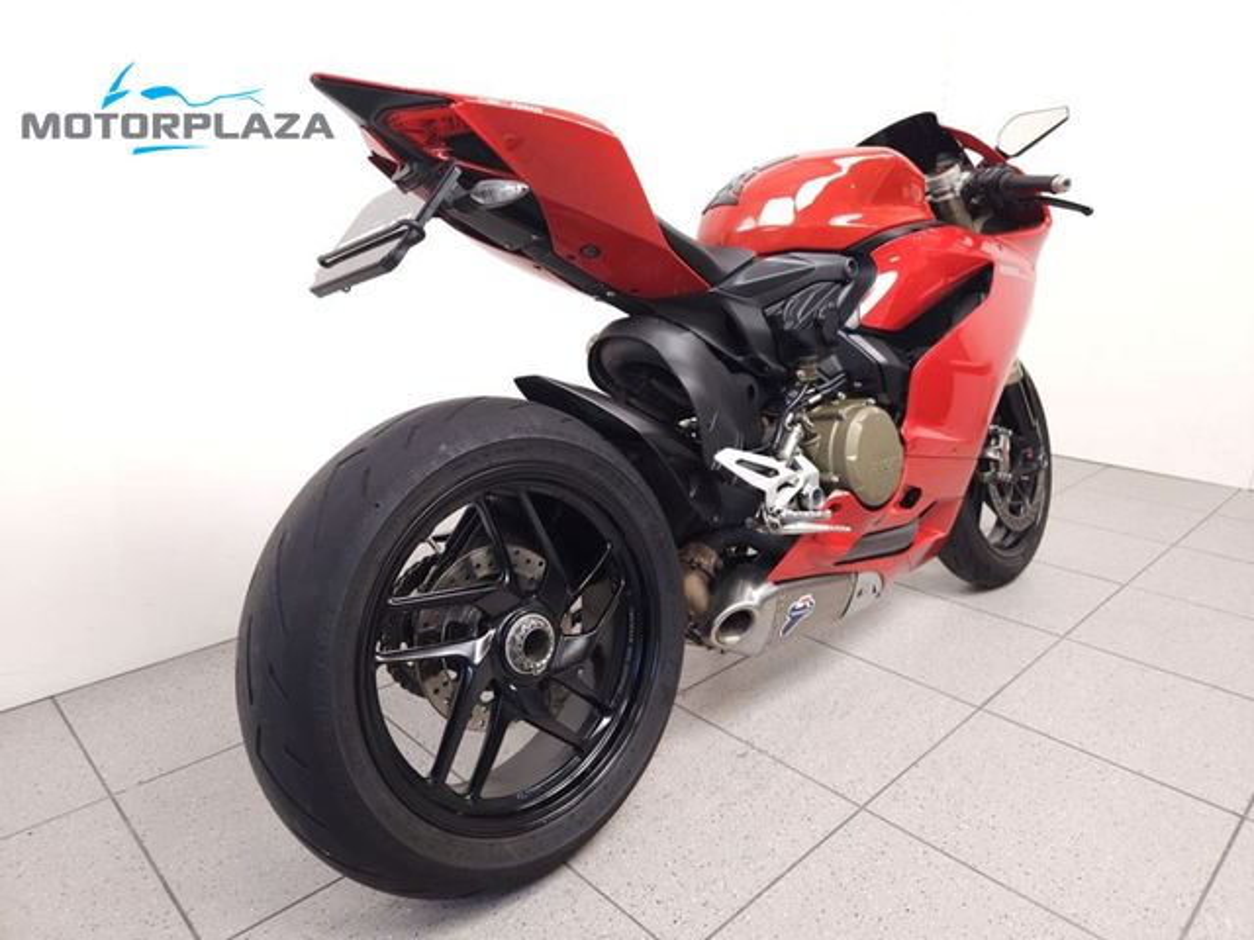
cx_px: 627
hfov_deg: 73.9
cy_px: 470
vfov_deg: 58.9
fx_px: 833
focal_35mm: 23
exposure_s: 1/30
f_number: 1.8
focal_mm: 5.4
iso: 100
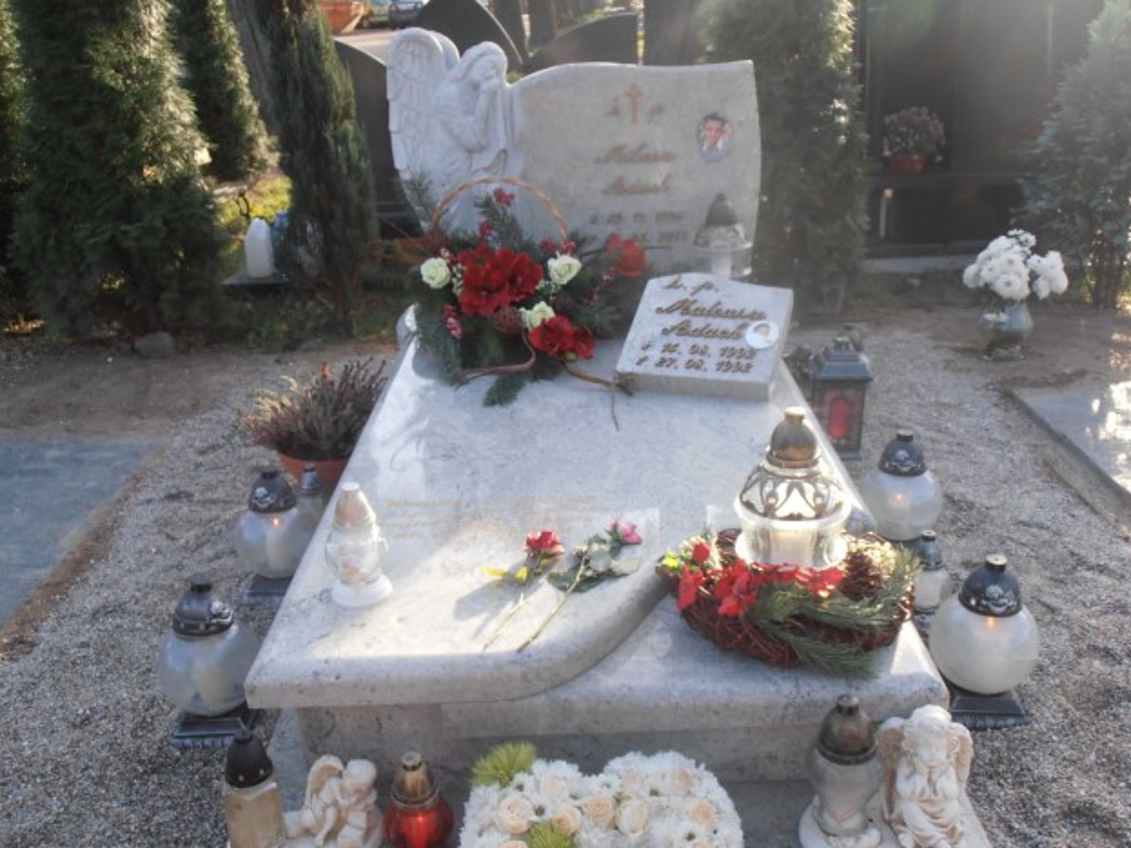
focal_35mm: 38
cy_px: 430
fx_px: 1241
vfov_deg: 37.7
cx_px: 554
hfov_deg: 49.0
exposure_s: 1/100
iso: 80
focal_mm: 6.61
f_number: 3.9
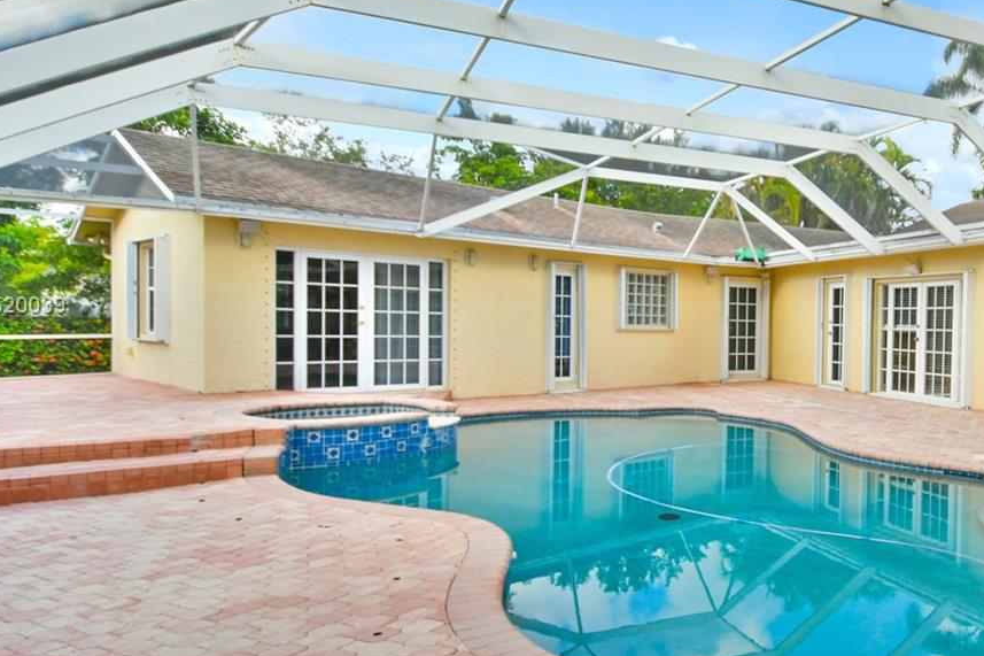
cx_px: 803
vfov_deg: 46.4
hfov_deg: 59.7
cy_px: 307
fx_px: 765
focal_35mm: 28
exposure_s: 1/500
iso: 800
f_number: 5
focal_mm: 10
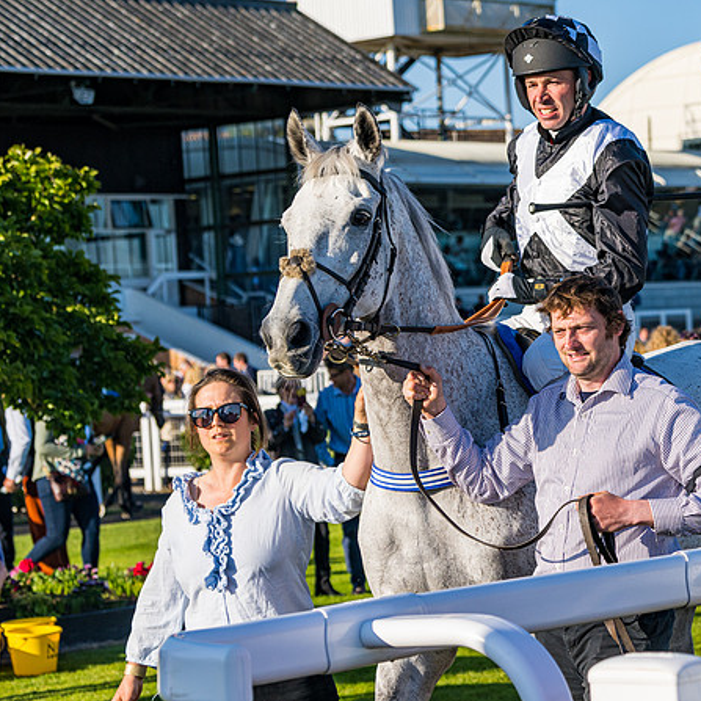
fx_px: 2933
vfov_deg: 13.6
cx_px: 689
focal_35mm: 128
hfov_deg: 13.5
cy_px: 399
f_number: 5
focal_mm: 70
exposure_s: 1/1250
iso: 200
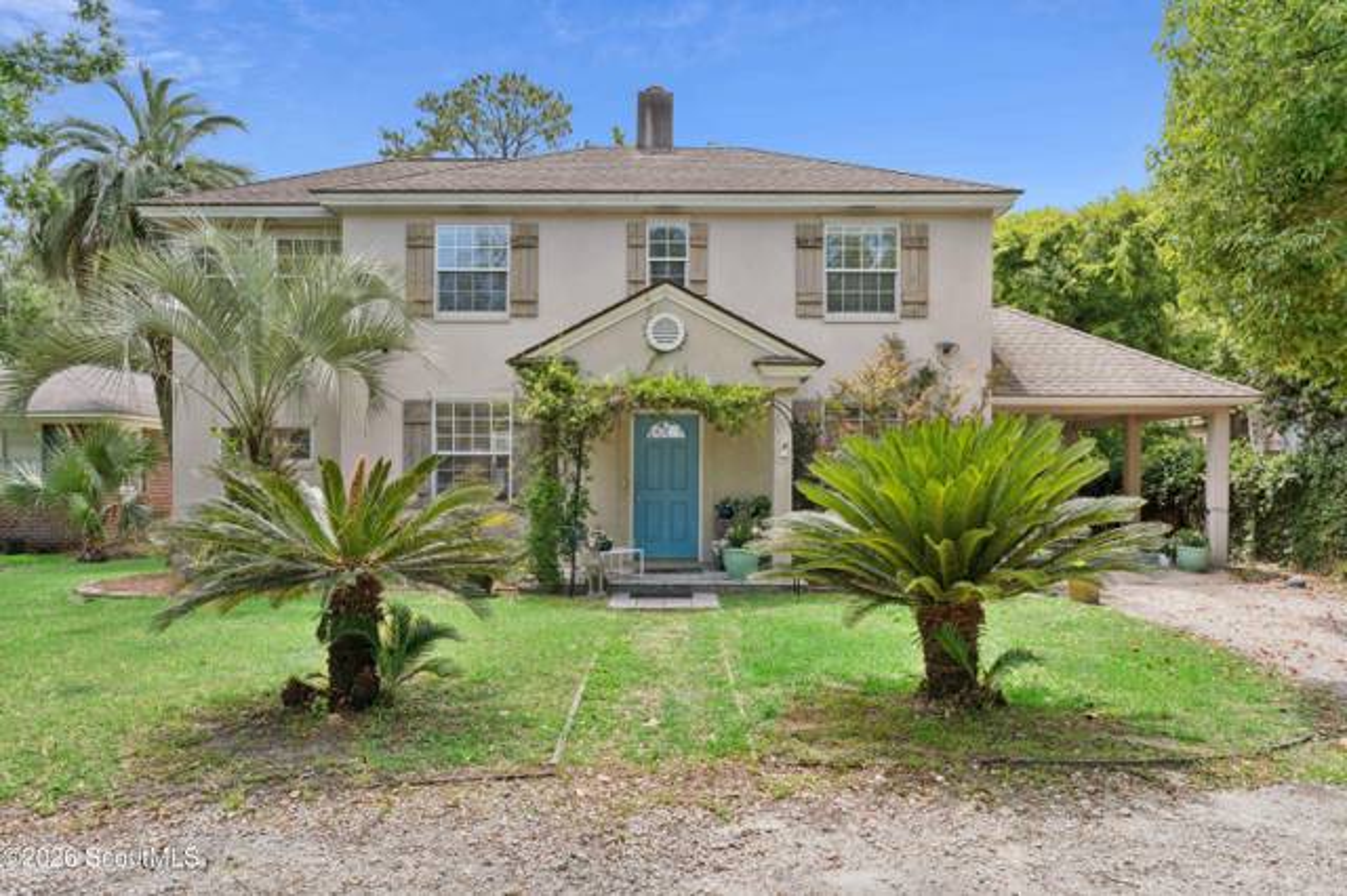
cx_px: 674
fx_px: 860
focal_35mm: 23
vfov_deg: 55.1
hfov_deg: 76.1
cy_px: 448
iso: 250
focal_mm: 23
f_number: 8
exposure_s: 1/250
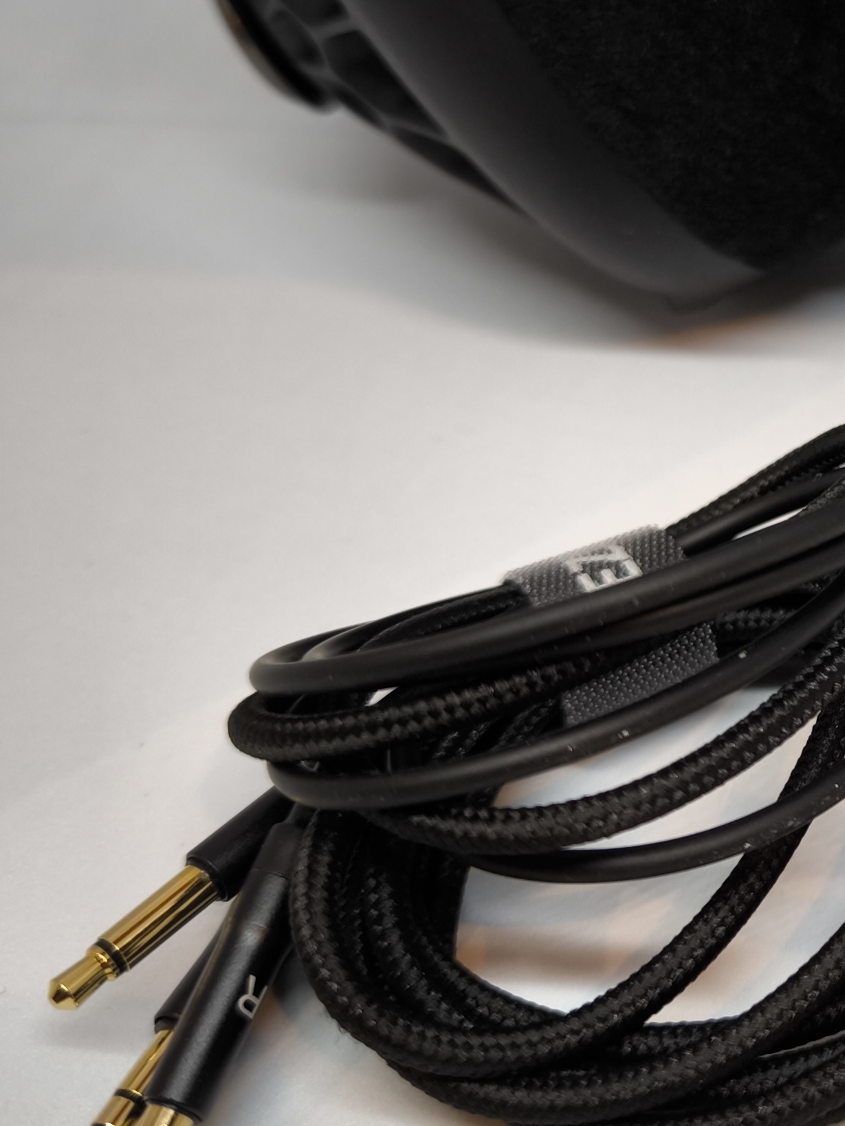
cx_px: 1040
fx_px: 1952
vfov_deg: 32.0
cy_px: 428
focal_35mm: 60
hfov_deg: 22.3
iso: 160
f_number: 1.9
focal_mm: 6.92
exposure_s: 1/100
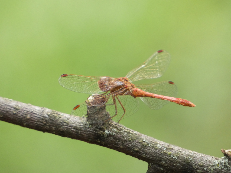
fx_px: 8009
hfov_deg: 1.7
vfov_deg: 1.2
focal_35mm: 1200
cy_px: 86
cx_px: 116
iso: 400
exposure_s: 1/125
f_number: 5.9
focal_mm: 215
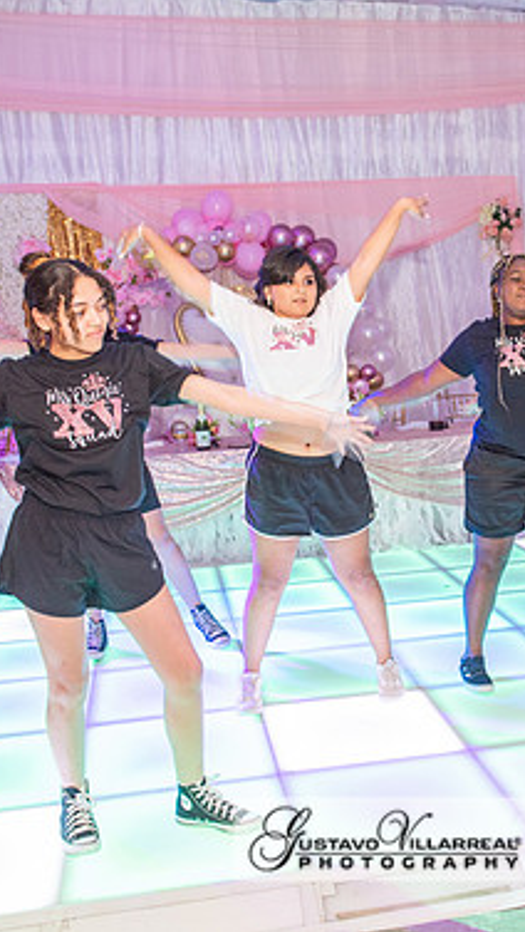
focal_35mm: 42
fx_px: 1038
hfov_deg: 28.0
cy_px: 455
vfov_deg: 48.3
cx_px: 384
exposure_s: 1/60
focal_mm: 26
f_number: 4
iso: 1250
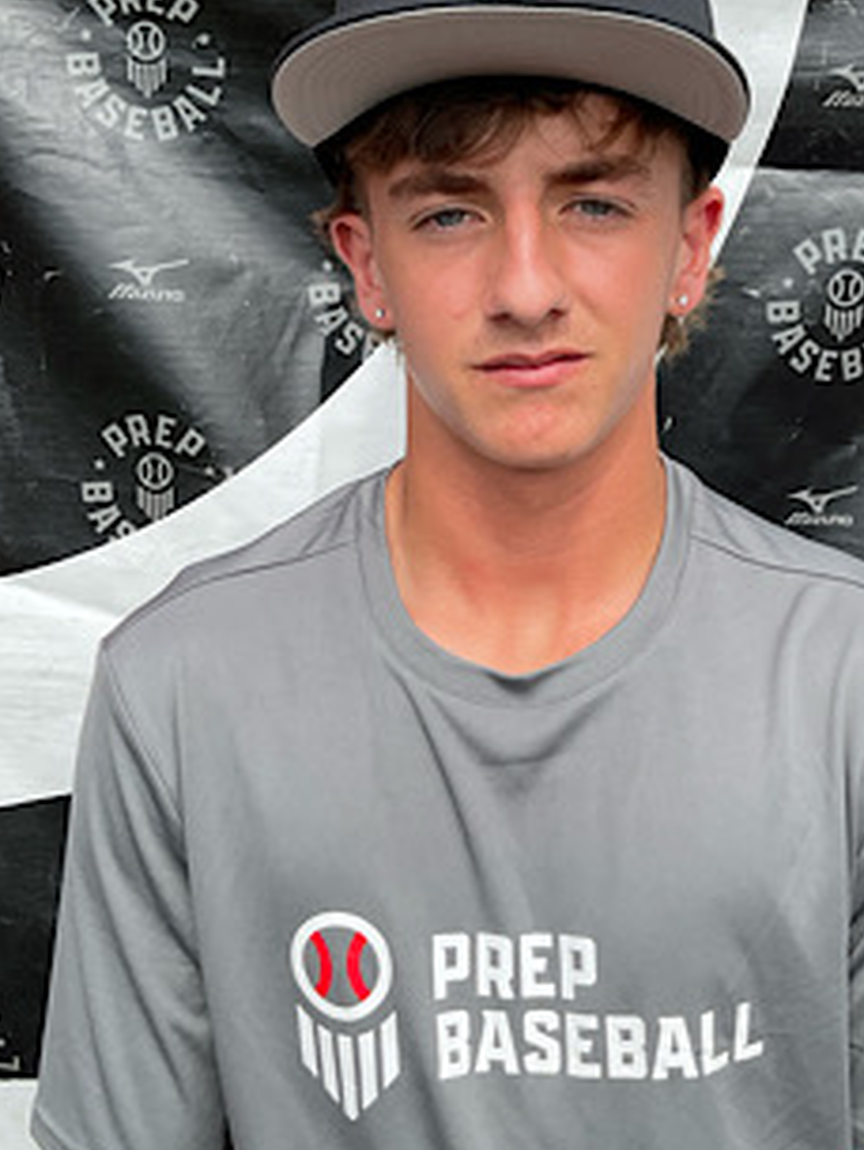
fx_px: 1264
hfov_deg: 37.6
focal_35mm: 38
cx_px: 528
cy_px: 535
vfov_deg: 48.9
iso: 16
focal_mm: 3
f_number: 1.8
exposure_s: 1/1055
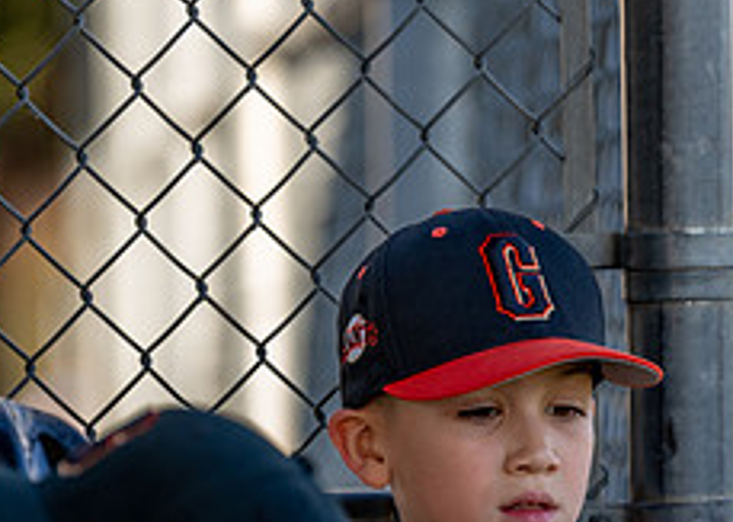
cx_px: 544
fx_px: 10979
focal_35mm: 528
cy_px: 630
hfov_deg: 3.8
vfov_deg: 2.7
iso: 100
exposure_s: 1/400
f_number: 2.8
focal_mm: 194
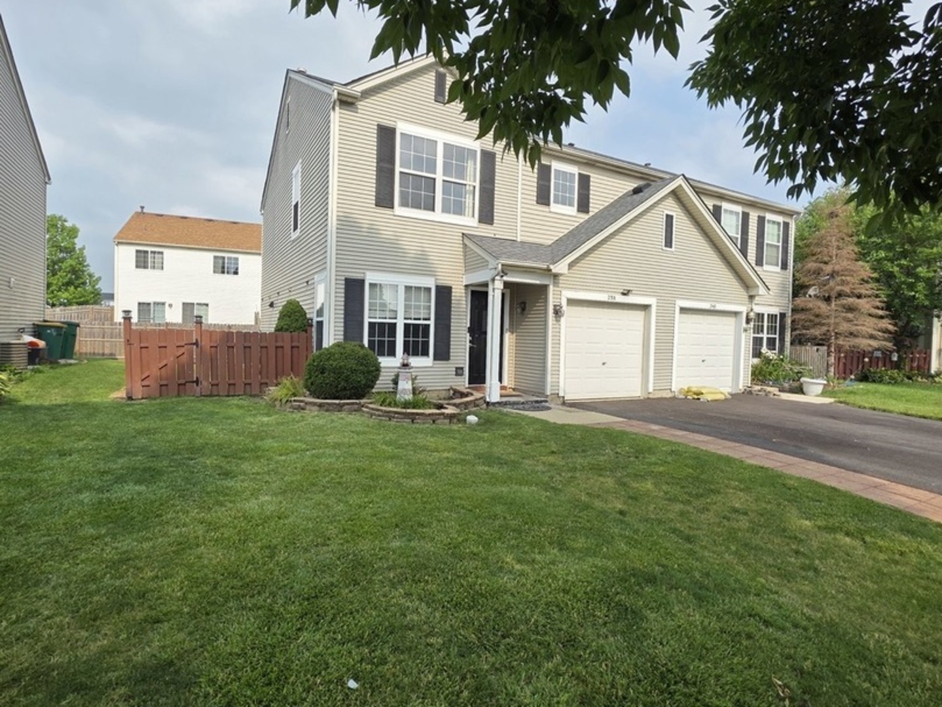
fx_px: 354
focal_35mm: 13
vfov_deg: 89.9
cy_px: 354
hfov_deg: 106.2
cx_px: 471
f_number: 1.9
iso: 40
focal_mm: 2.2
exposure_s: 1/1192
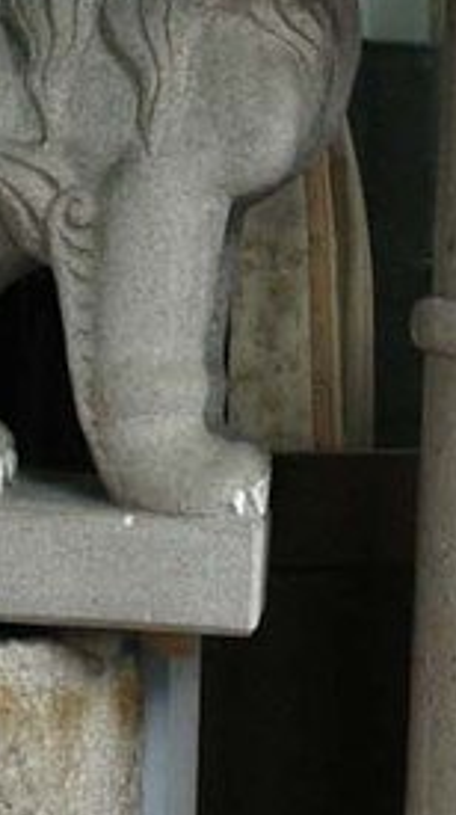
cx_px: 170
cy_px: 388
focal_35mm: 252
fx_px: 5434
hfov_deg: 4.8
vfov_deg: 8.6
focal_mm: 43
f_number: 4
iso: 800
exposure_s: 1/180
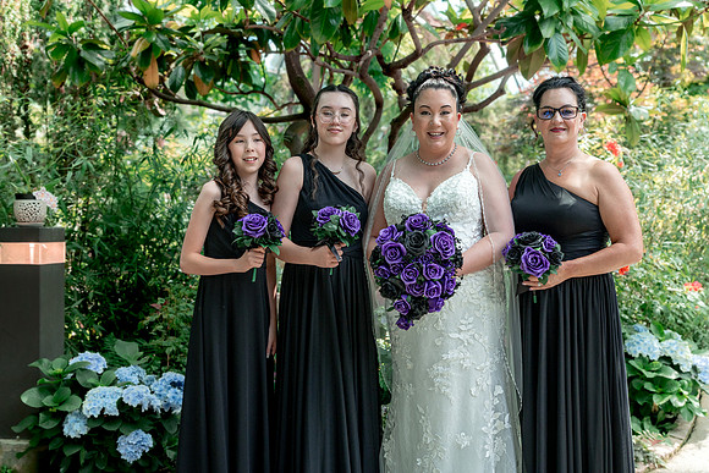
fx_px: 768
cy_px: 236
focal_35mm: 39
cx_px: 354
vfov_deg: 34.2
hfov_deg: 49.5
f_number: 3.2
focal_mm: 39
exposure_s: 1/500
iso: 400
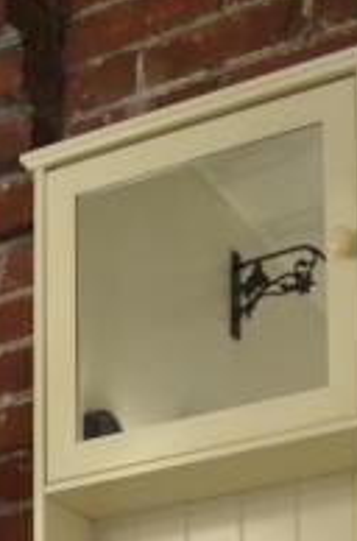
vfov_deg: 15.8
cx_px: 33
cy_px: 1030
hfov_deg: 12.6
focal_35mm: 107
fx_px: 1603
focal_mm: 18
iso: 720
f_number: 4
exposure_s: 1/60
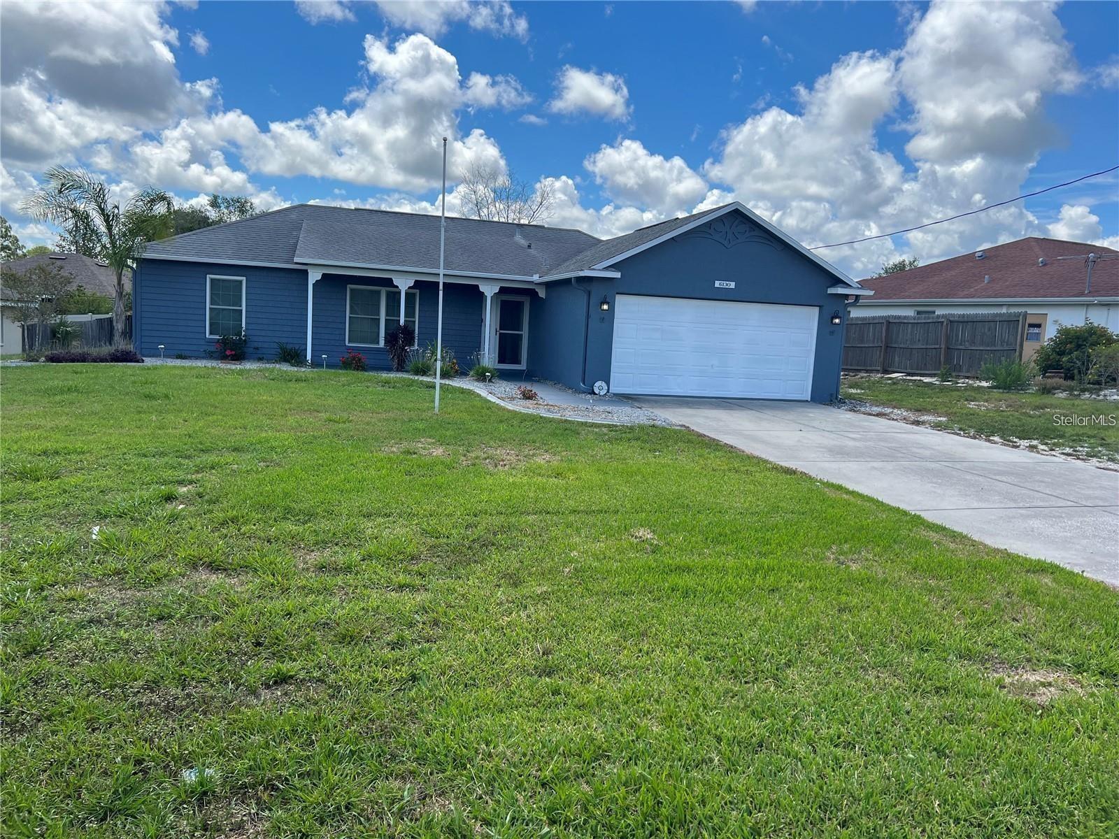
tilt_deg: -6.4
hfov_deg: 67.3
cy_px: 420
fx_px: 840
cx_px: 560
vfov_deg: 53.1
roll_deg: -3.5
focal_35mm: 26
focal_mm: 5.7
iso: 50
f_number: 1.5
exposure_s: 1/3968
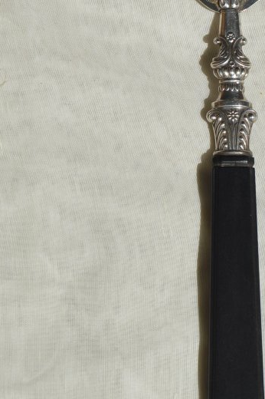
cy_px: 55
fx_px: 1835
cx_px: 218
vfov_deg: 12.3
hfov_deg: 8.2
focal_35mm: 166
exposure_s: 1/400
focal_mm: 48
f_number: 10
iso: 100
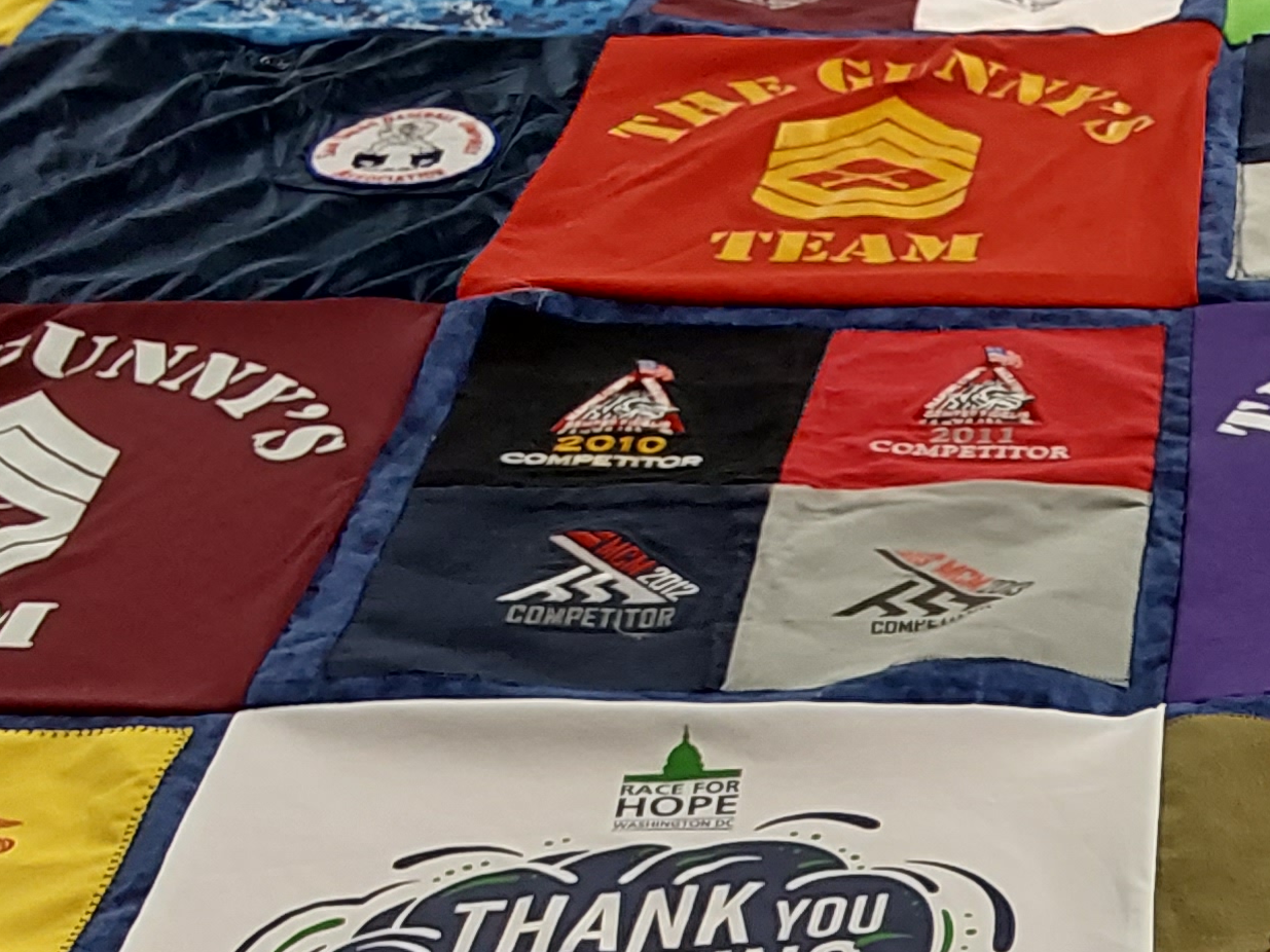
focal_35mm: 74
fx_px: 2715
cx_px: 1214
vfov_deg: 19.1
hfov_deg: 25.3
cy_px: 1049
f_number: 1.9
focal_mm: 2.91
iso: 100
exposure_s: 1/60
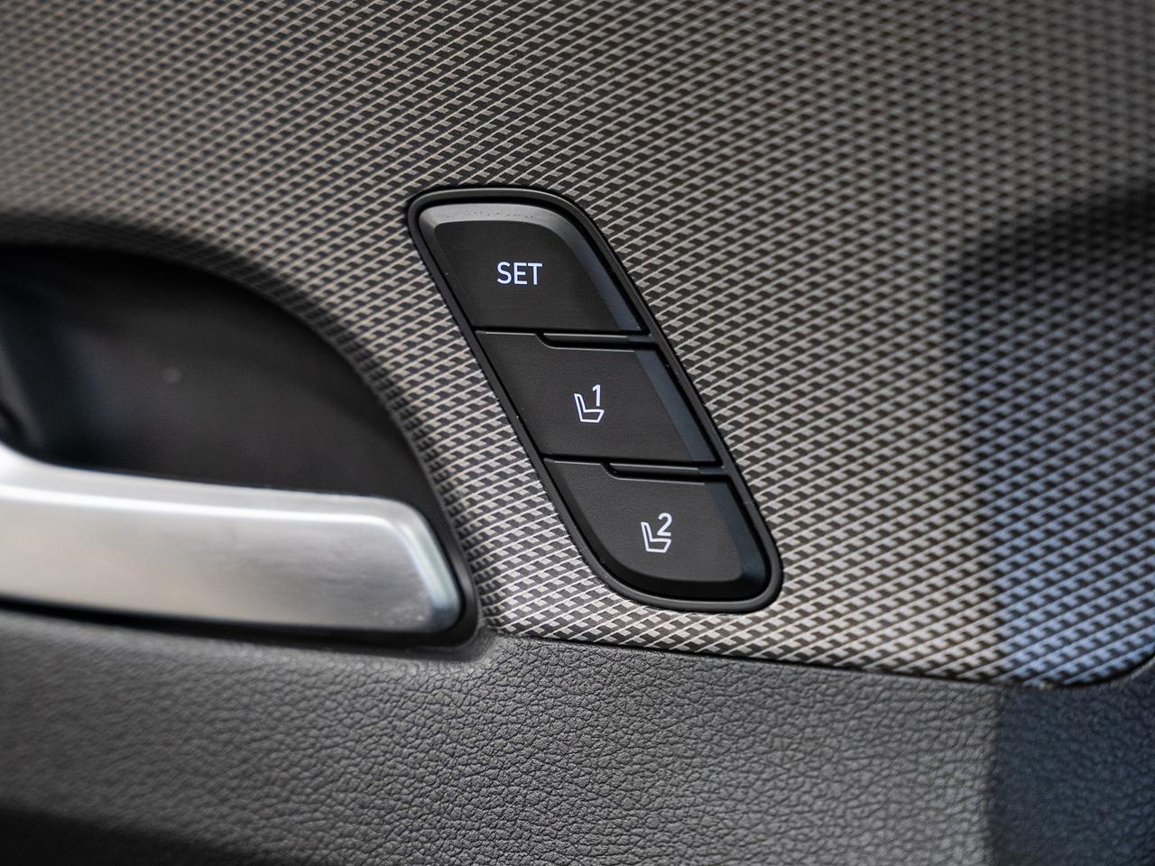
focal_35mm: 71
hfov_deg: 27.3
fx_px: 2381
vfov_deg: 20.6
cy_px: 393
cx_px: 622
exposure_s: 1/40
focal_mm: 55
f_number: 3.5
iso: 1000
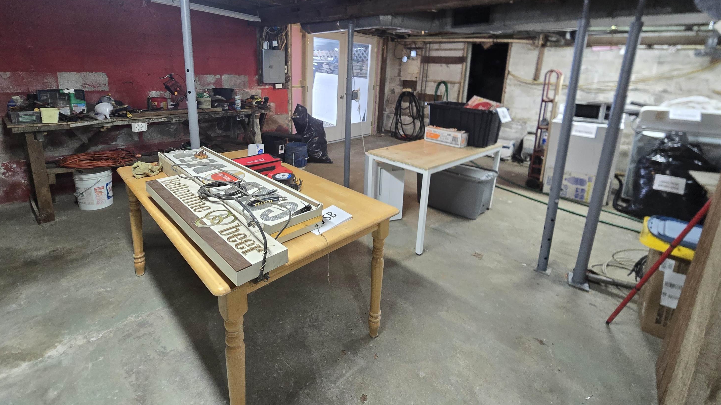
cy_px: 140
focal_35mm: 15
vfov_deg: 68.8
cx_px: 352
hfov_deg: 103.0
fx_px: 287
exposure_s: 1/60
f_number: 2.2
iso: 500
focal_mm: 2.2
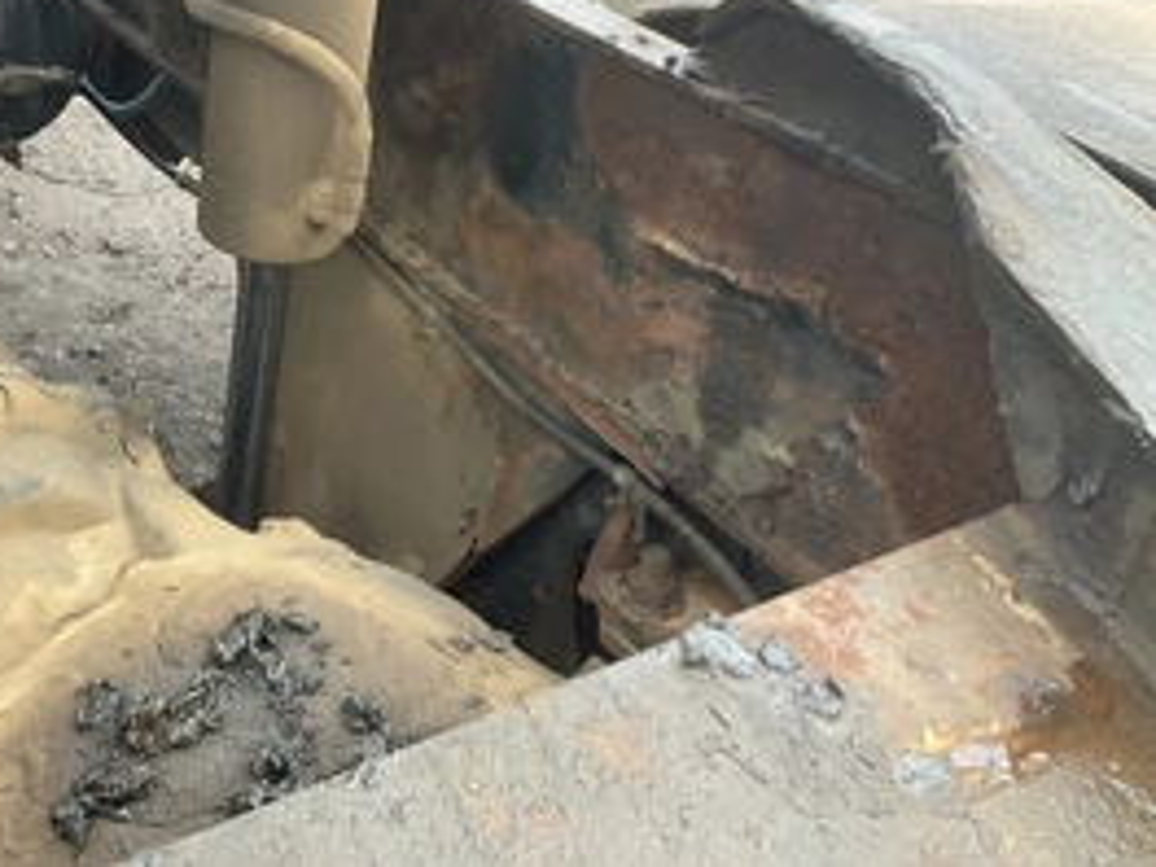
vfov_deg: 32.3
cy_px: 215
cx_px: 355
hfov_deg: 42.2
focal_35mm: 44
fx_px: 1469
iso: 50
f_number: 1.8
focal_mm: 3
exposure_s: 1/122
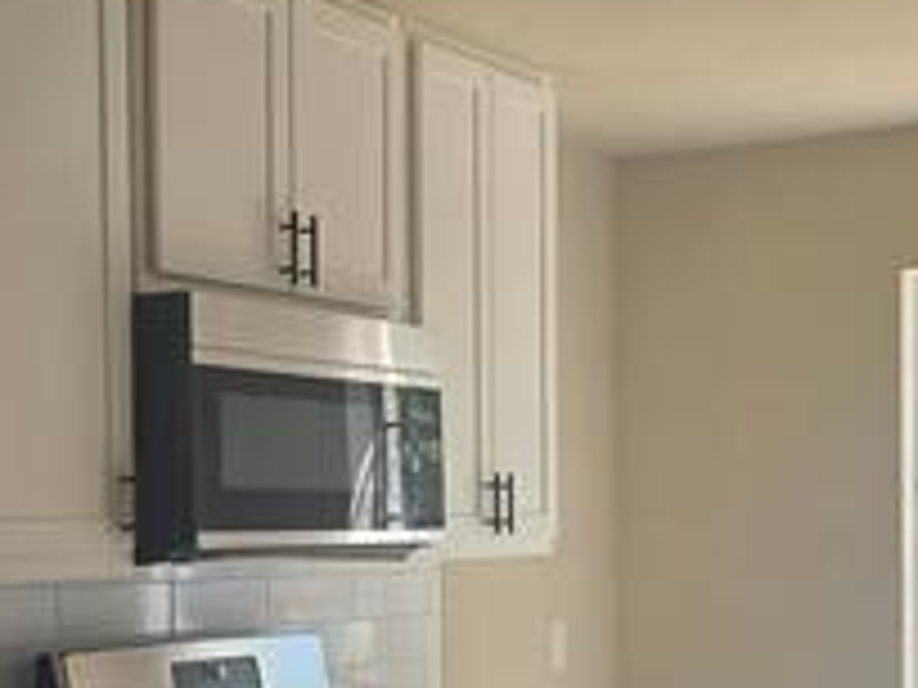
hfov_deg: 27.0
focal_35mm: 72
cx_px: 531
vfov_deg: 20.1
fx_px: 1909
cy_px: 580
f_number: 1.7
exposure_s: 1/180
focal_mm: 6.3
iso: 25
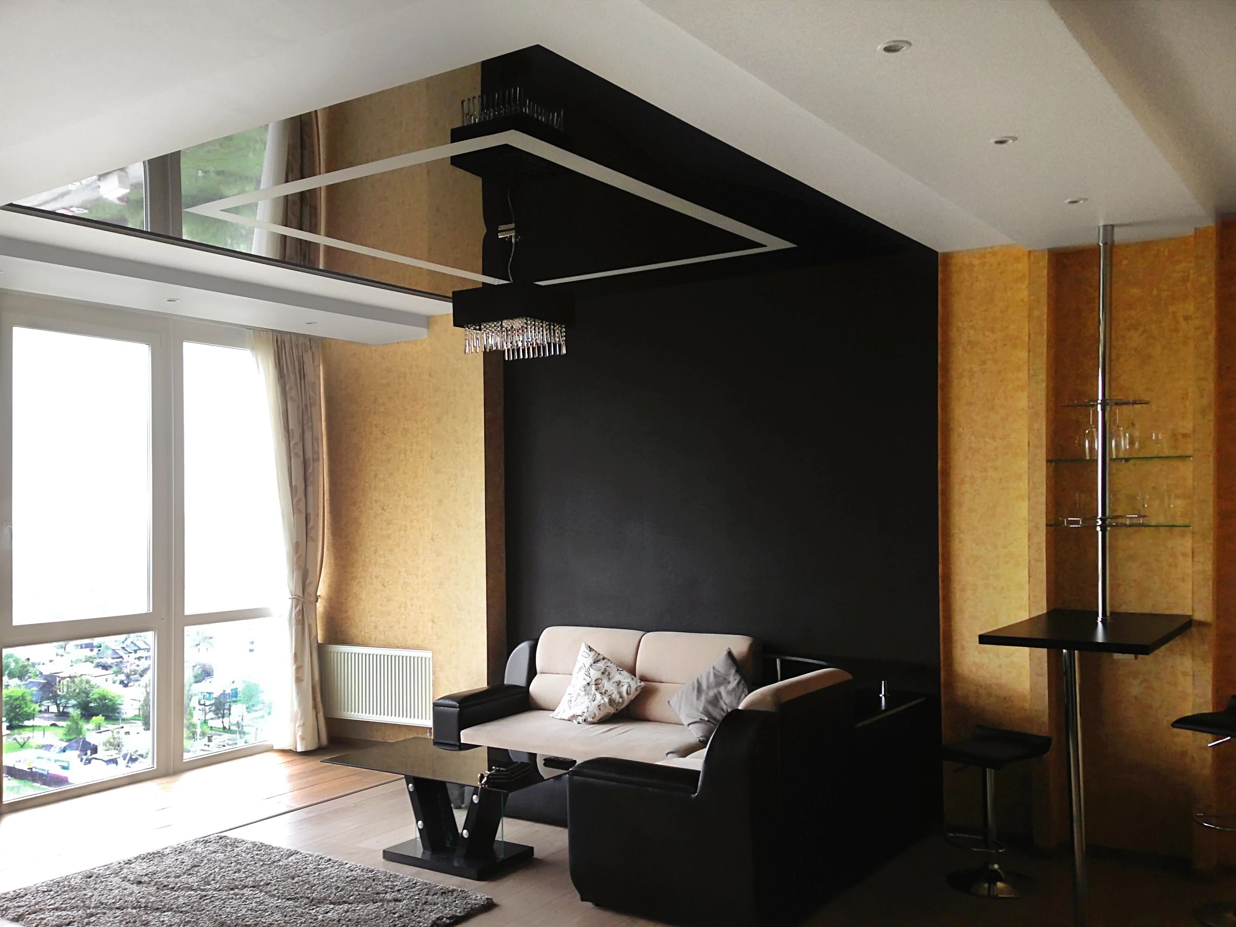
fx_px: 1178
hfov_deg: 55.4
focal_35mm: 33
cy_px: 464
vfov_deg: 42.9
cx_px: 618
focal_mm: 4.12
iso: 50
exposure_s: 1/24
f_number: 2.4
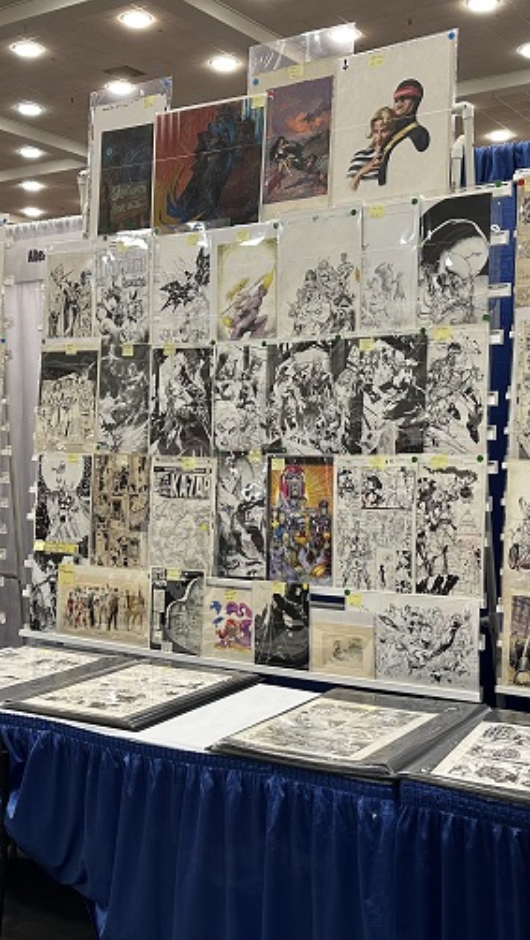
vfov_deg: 48.3
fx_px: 1048
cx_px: 271
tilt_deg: -2.6
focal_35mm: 42
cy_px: 471
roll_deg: +0.0
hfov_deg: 28.4
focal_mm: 6.86
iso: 160
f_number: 1.78
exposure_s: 1/60
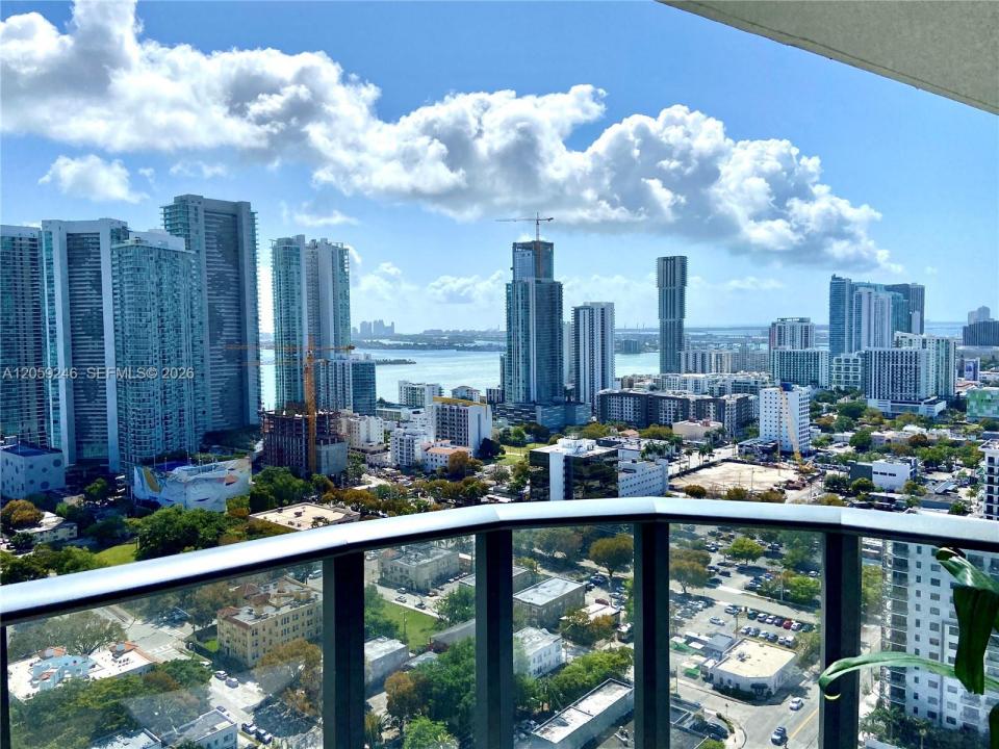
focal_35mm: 26
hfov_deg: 67.3
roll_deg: +0.3
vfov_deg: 53.1
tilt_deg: -3.0
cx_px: 500
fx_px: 750
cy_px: 374
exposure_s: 1/7692
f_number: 1.8
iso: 32
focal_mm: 4.25
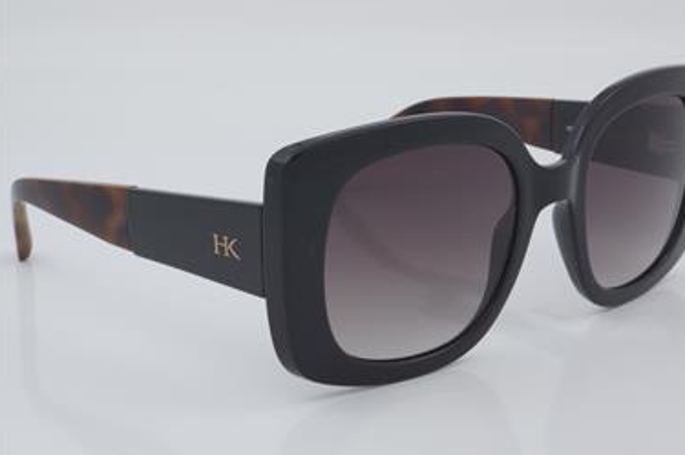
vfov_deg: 17.0
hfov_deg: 25.4
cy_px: 223
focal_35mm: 80
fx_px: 1520
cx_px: 360
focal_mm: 50
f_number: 32
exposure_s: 1/4
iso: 100
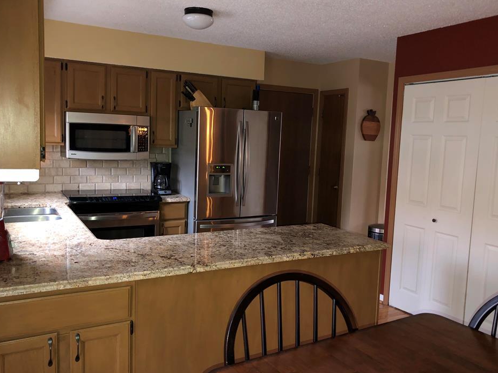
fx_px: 460
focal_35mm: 32
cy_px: 194
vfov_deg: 44.2
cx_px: 251
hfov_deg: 56.8
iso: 80
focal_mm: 3.99
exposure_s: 1/6
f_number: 1.8
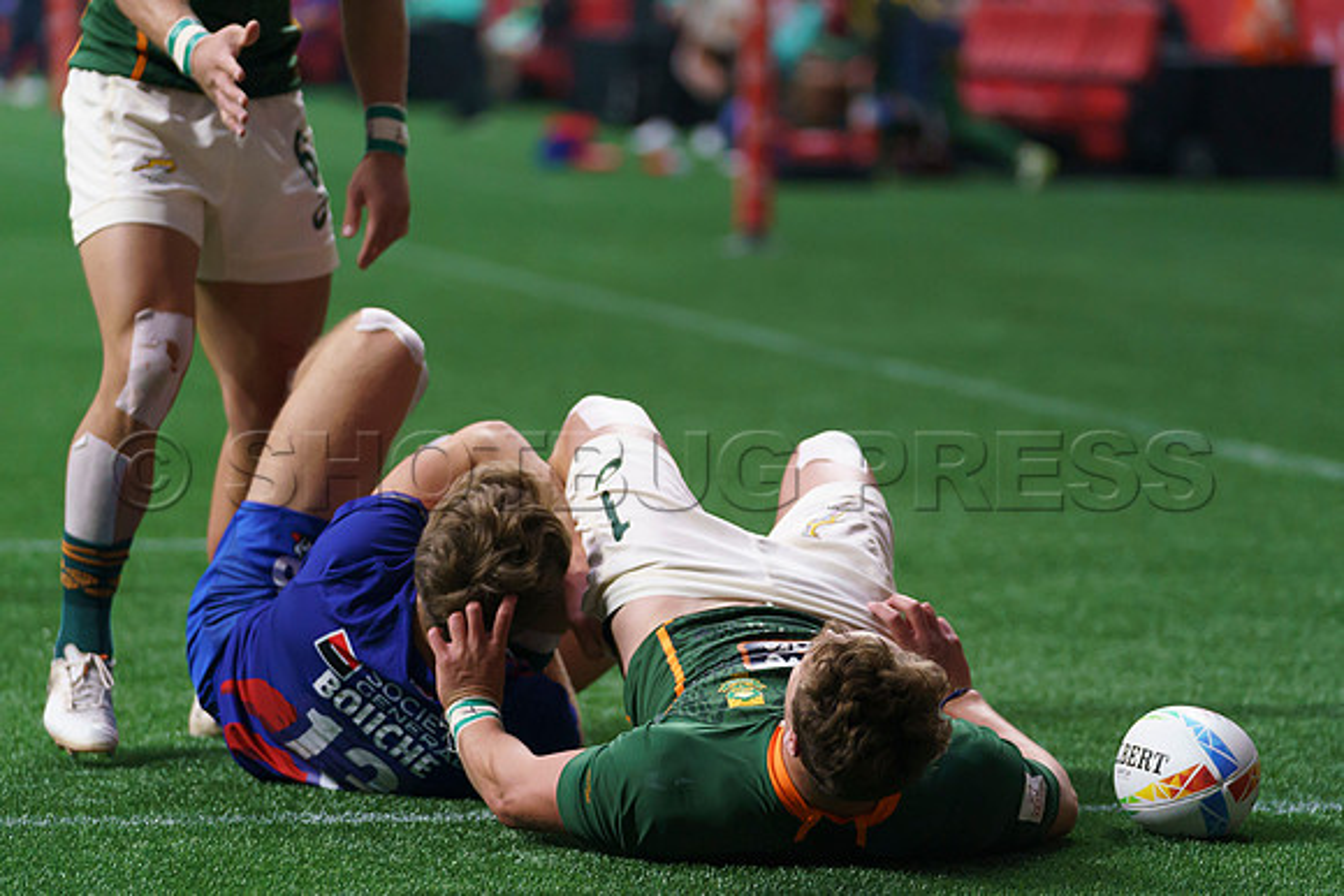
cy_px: 591
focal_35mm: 216
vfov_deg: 6.4
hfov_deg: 9.5
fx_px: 8069
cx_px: 679
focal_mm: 146
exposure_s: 1/3200
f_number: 2.8
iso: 2000
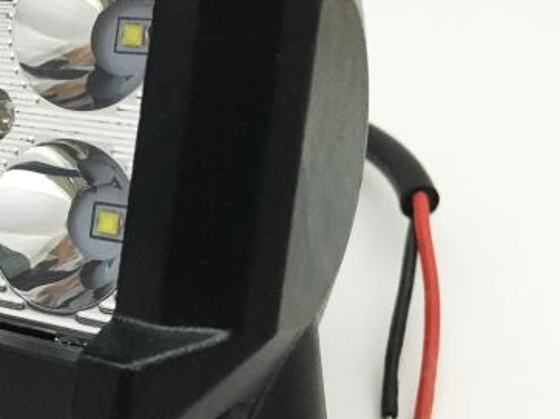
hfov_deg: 29.0
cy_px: 159
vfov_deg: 22.9
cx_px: 49
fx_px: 1035
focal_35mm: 64
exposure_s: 1/30
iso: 200
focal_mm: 4.15
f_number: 2.2
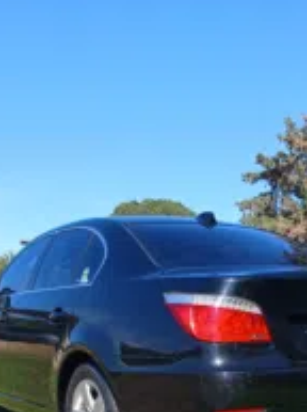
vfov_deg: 33.4
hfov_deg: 26.8
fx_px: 641
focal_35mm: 54
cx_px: 203
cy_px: 384
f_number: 1.8
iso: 20
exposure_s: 1/435
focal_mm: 3.98
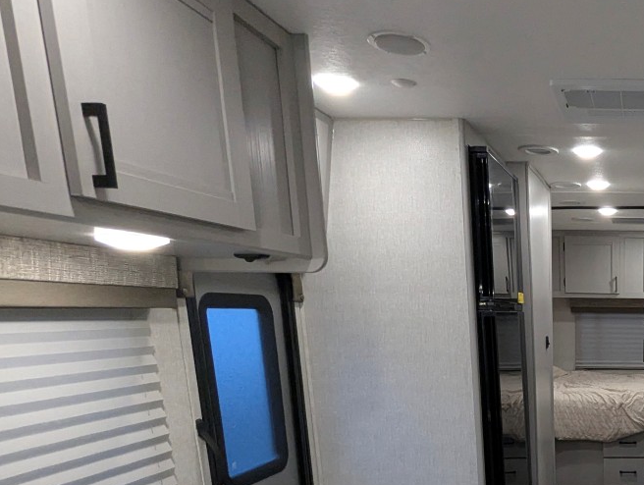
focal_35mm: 34
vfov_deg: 38.4
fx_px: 633
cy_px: 456
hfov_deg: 45.1
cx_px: 652
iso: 416
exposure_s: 1/128
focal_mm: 2.35
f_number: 2.2
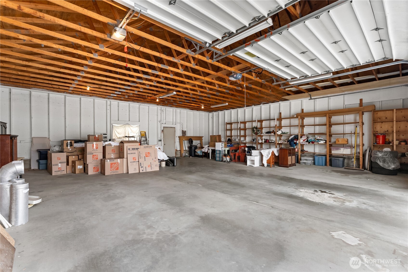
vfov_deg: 75.6
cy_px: 136
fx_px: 176
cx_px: 204
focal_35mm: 16
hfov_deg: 98.5
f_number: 6.3
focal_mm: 15.5
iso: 400
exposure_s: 1/15
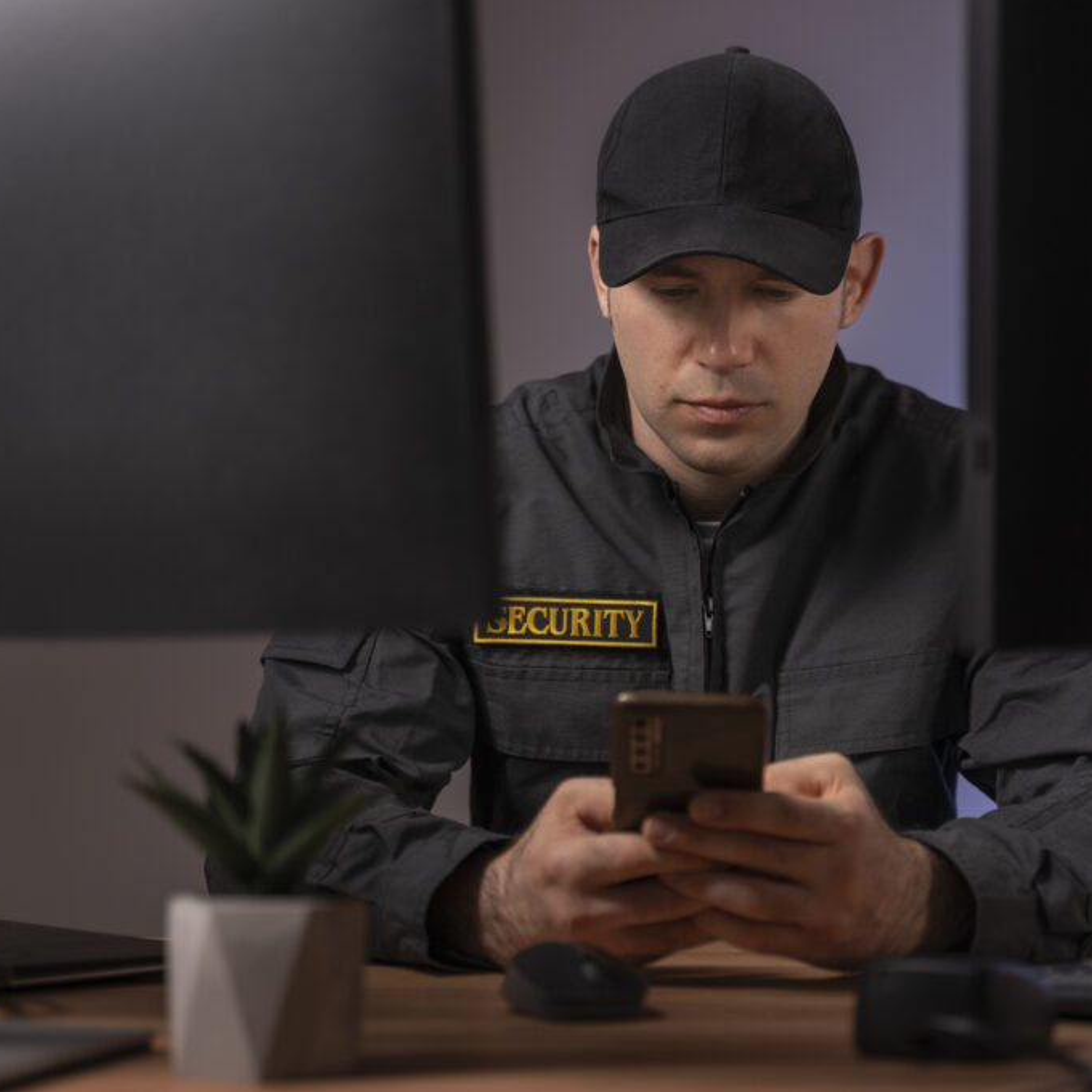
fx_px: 2605
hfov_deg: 23.6
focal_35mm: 73
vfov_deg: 23.7
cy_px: 545
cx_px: 724
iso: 200
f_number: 2.8
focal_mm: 57
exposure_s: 1/100
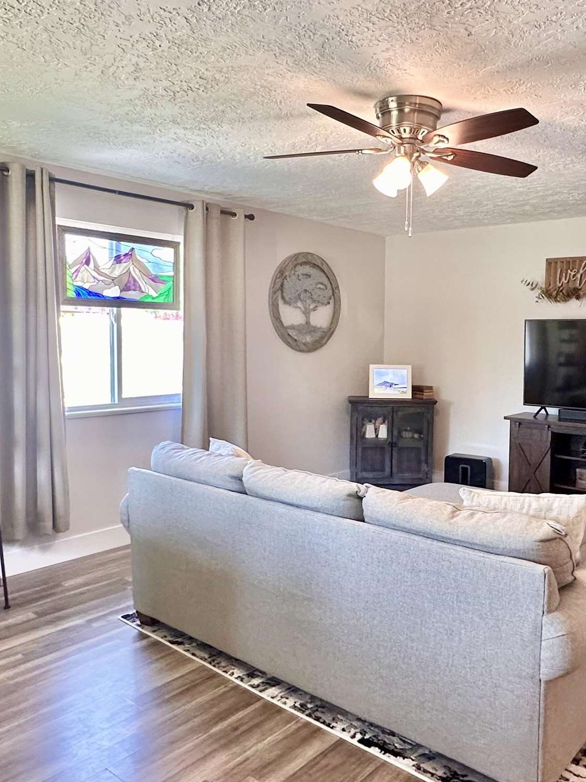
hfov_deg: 47.4
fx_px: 655
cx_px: 391
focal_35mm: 29
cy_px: 385
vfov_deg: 61.7
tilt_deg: -3.8
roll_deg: -1.3
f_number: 2.2
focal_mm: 2.22
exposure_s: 1/120
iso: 250
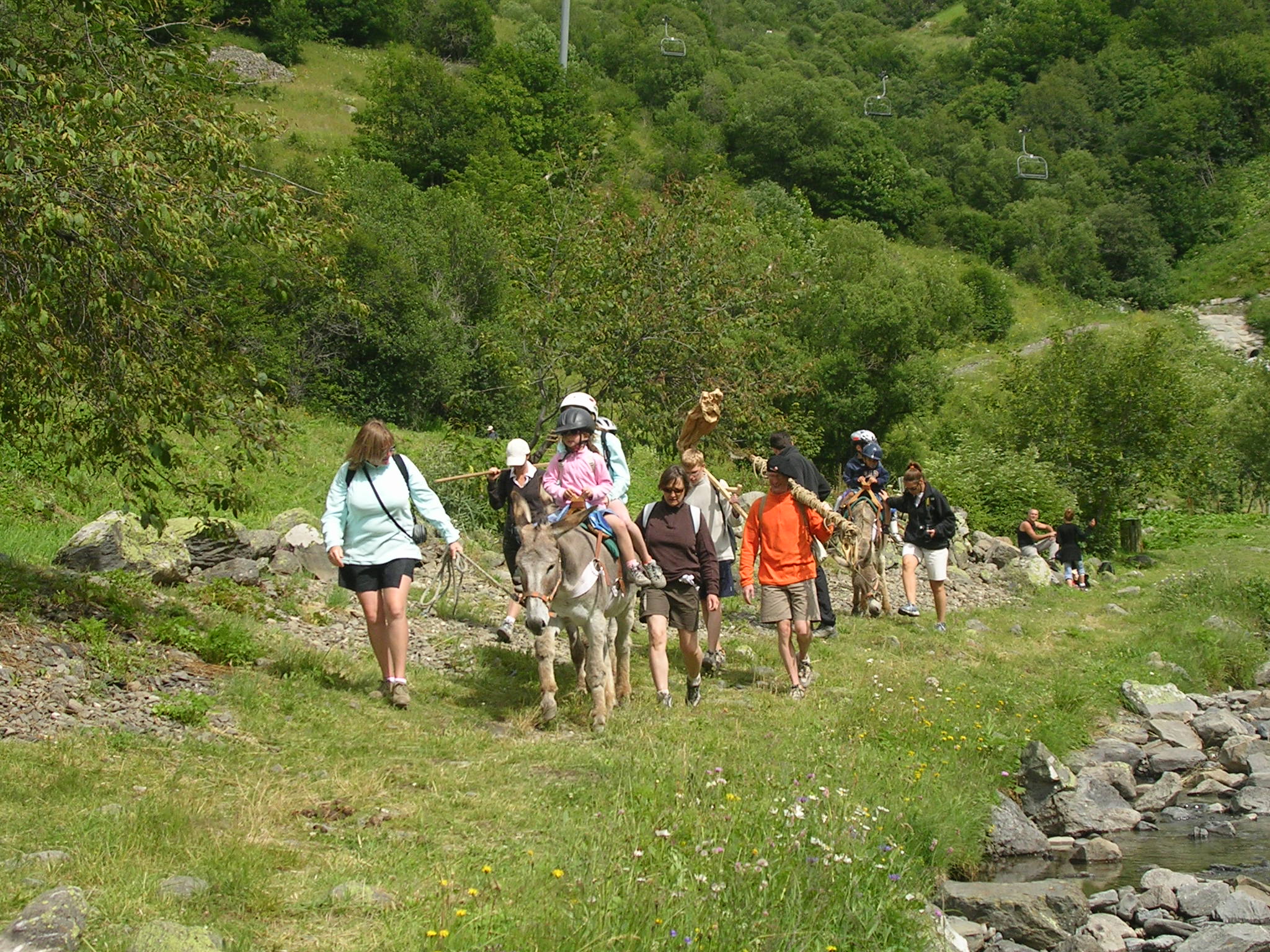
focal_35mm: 72
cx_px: 635
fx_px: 2642
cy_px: 476
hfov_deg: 27.0
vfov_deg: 20.4
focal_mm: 10.9
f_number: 3.7
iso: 50
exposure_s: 1/490
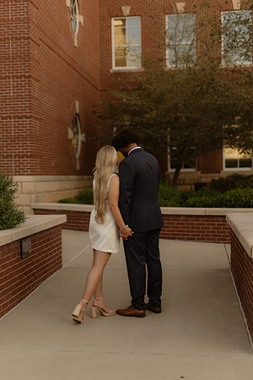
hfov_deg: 27.0
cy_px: 190
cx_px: 126
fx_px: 527
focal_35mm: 50
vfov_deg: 39.6
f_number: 1.4
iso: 250
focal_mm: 50
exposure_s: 1/320
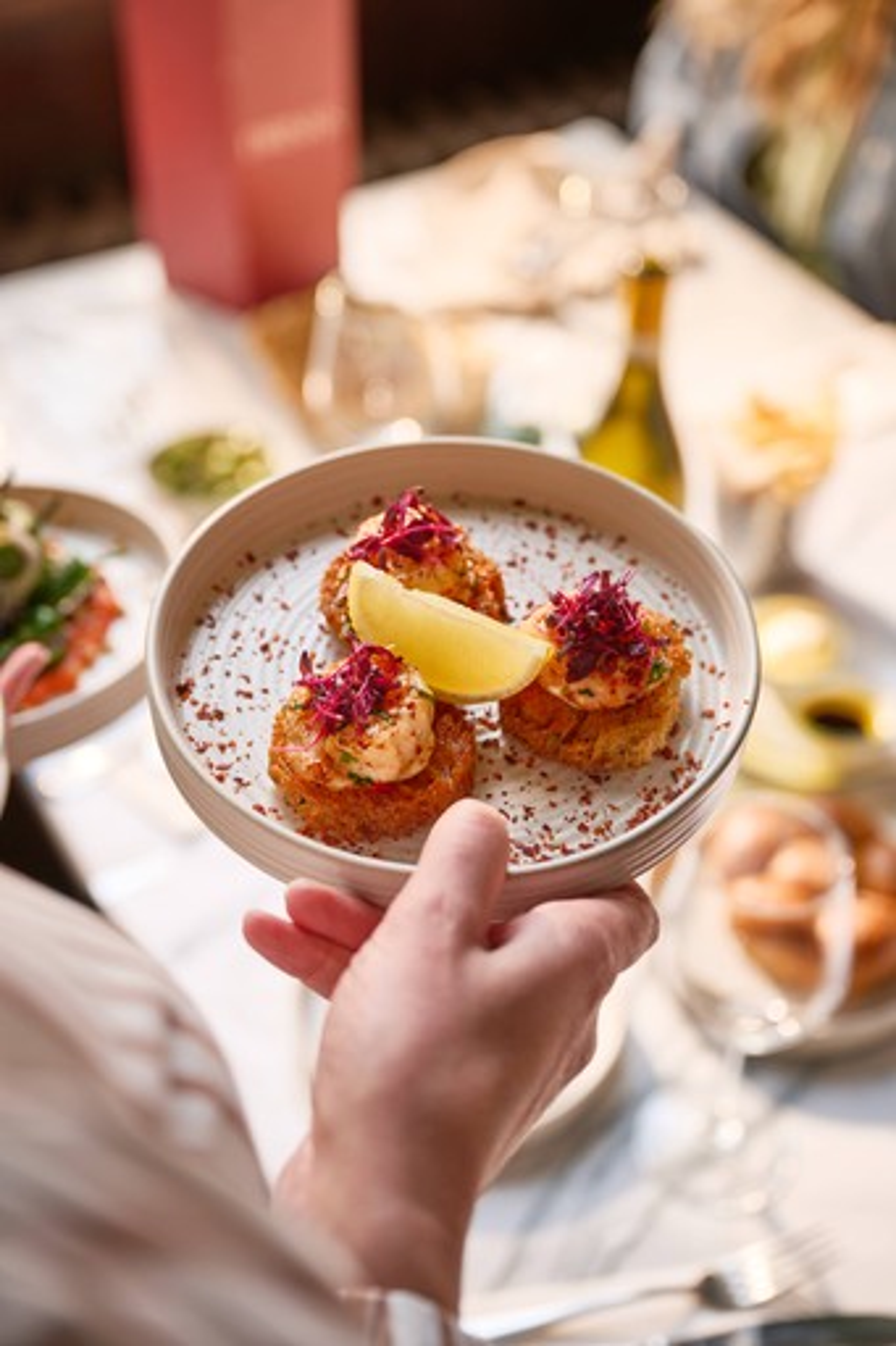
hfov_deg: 26.5
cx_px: 448
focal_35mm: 51
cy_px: 673
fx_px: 1905
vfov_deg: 38.9
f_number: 3.5
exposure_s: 1/200
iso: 125
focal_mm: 51
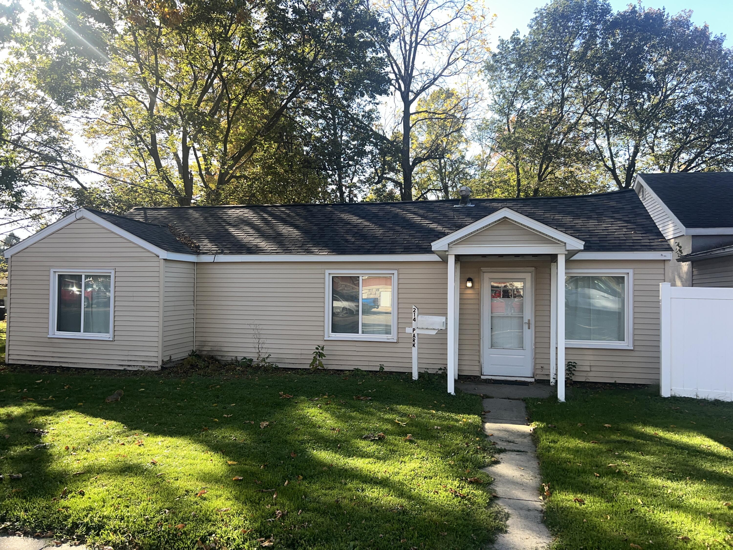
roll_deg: +0.4
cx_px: 366
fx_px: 551
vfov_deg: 53.1
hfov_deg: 67.3
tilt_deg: +0.1
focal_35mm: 26
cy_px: 275
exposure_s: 1/840
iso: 32
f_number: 1.5
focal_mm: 5.7
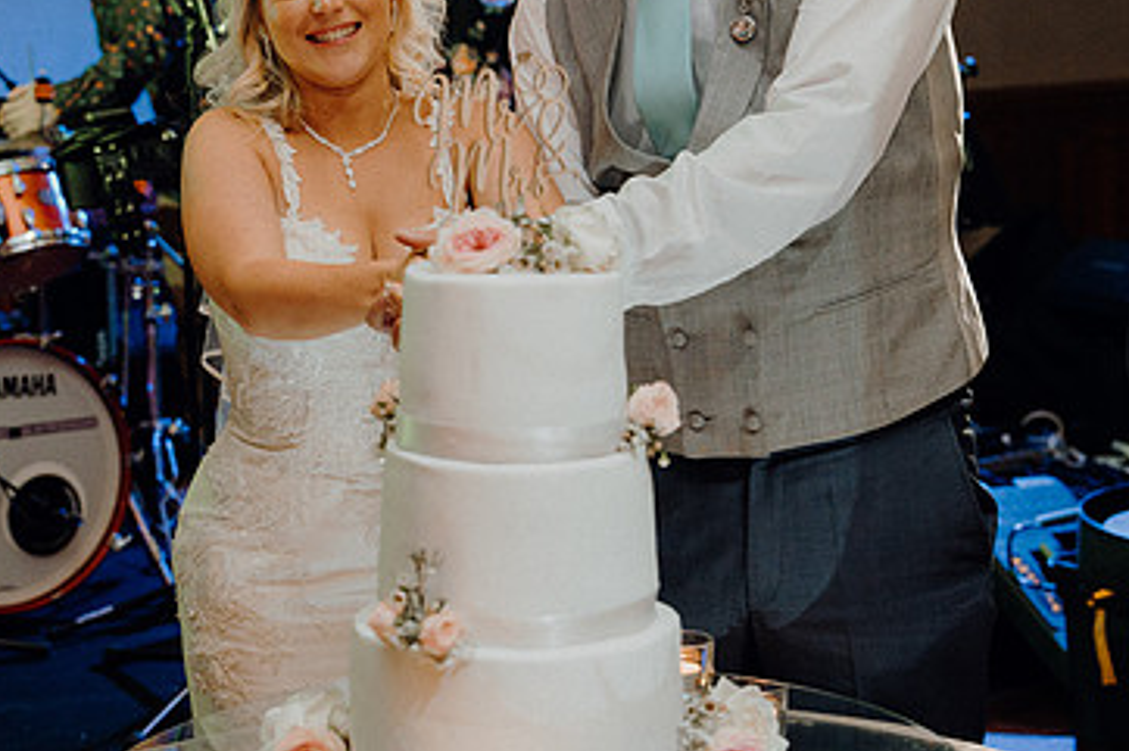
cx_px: 487
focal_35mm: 77
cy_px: 207
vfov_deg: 17.6
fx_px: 2414
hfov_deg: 26.3
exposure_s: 1/160
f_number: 3.5
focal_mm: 48
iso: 2500
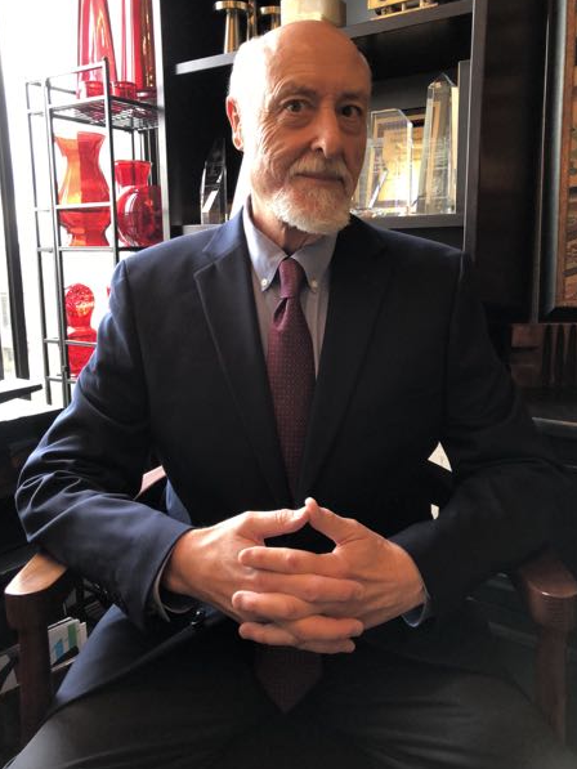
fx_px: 667
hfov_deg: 46.8
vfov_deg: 59.9
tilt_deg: -9.8
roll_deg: +0.8
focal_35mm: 30
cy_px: 375
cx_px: 295
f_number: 1.8
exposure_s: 1/60
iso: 100
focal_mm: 3.99
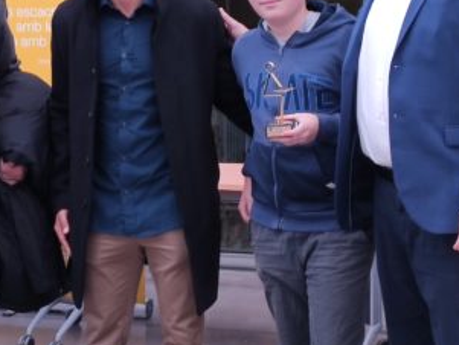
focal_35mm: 54
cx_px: 126
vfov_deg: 27.0
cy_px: 138
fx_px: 716
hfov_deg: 34.9
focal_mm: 4.77
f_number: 1.75
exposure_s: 1/33
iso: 510
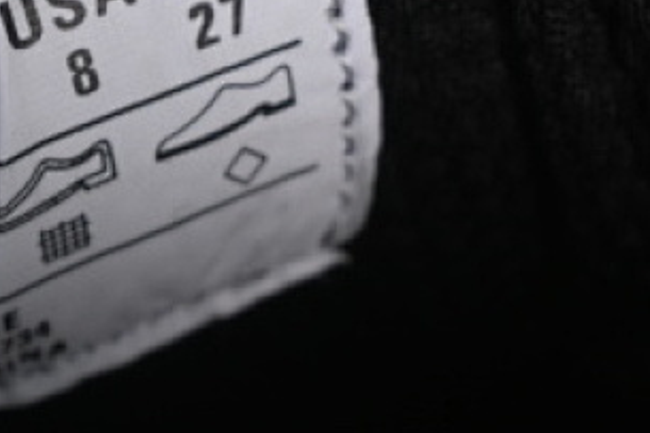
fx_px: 4800
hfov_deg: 7.7
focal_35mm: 266
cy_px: 177
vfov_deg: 5.2
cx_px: 173
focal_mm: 50
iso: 160
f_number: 7.1
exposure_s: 1/125
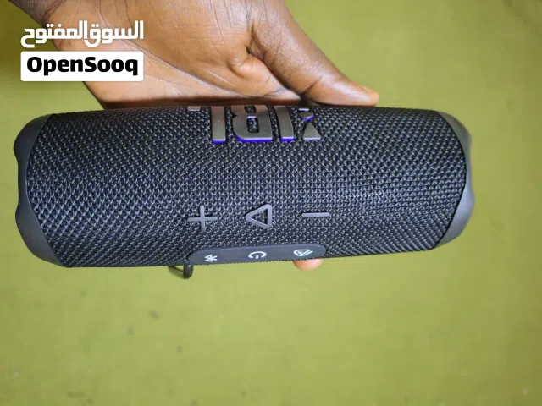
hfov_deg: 73.9
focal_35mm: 23
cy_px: 203
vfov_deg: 58.9
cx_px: 271
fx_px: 360
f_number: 1.8
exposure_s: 1/20
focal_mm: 5.54
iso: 1000
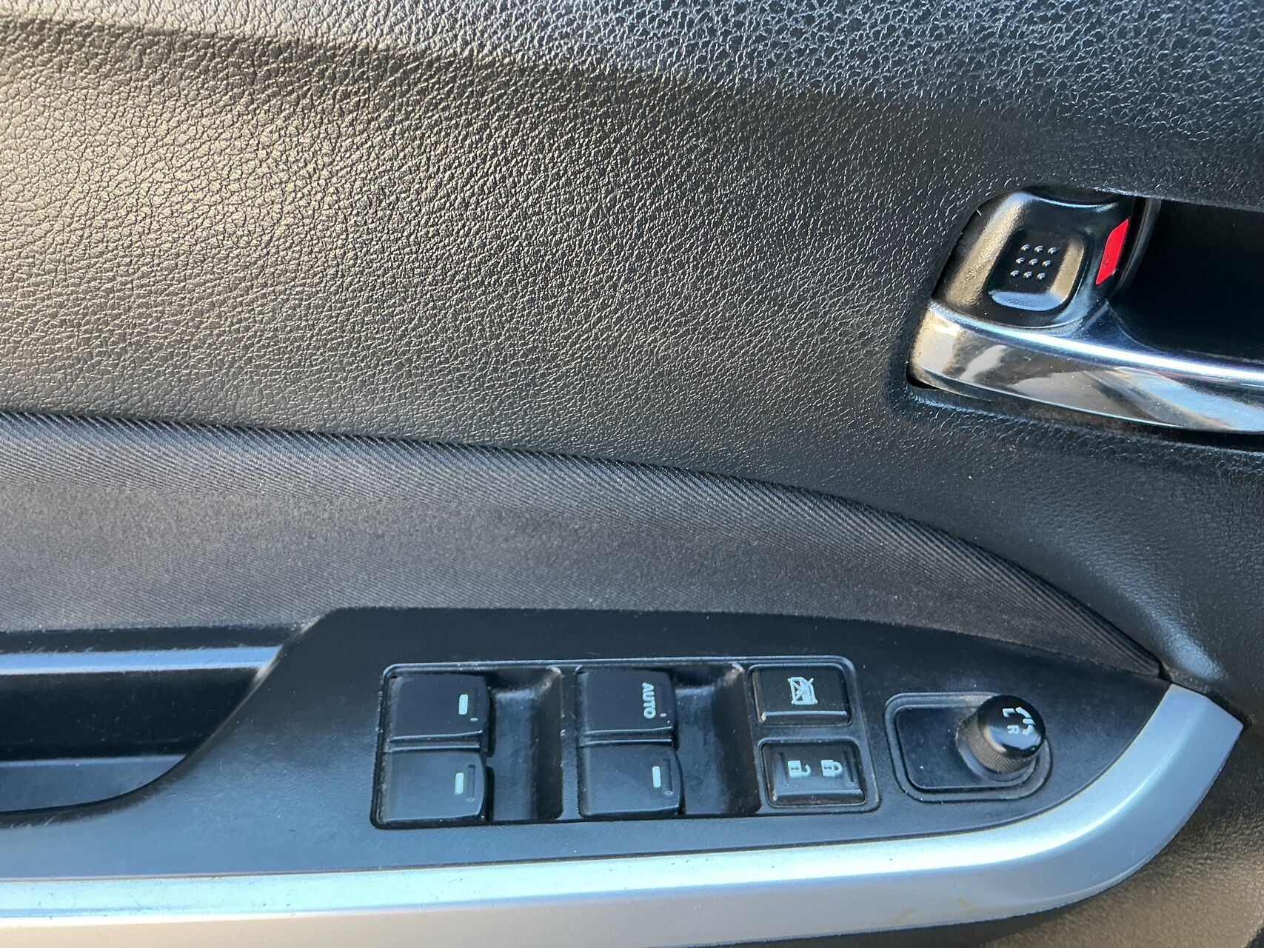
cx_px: 632
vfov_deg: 48.2
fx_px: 1059
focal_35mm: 29
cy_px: 474
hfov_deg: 61.7
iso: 100
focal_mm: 3
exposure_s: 1/60
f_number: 1.8
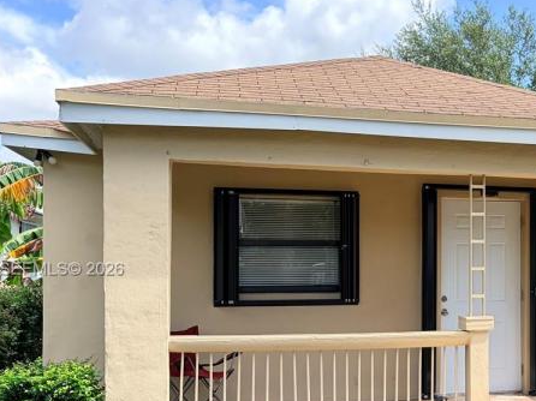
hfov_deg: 32.7
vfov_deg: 25.9
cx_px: 476
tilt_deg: +0.7
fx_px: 867
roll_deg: -0.2
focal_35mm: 56
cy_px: 270
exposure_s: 1/756
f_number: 1.6
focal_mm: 5.96
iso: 50
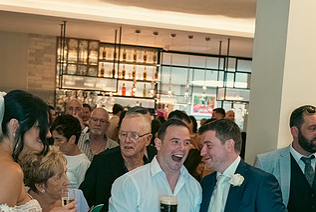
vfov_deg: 20.9
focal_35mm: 64
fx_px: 562
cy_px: 186
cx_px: 145
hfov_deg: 31.4
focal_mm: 35
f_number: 3.5
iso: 2000
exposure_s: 1/160
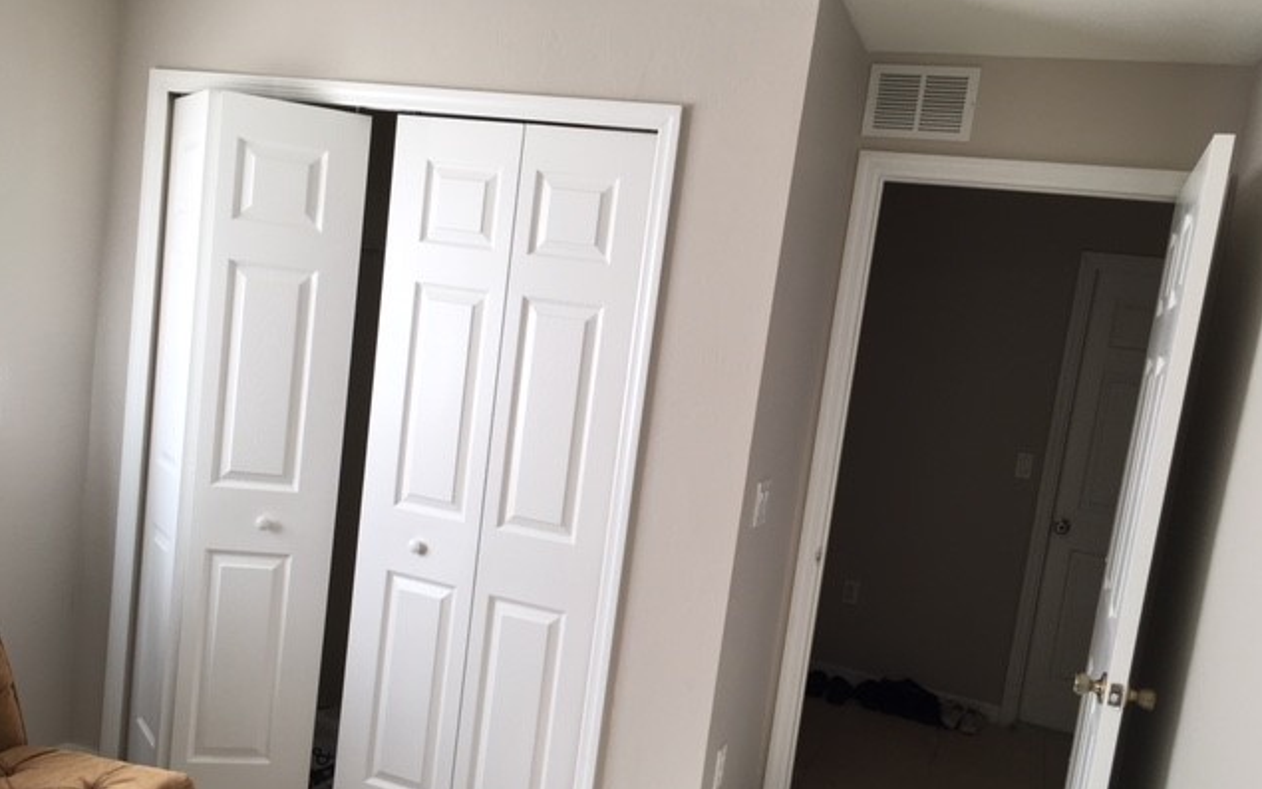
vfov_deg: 40.5
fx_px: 1066
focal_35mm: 31
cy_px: 459
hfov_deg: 61.2
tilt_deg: -7.7
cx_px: 632
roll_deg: -6.9
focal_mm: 4.15
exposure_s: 1/60
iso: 25
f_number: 2.2
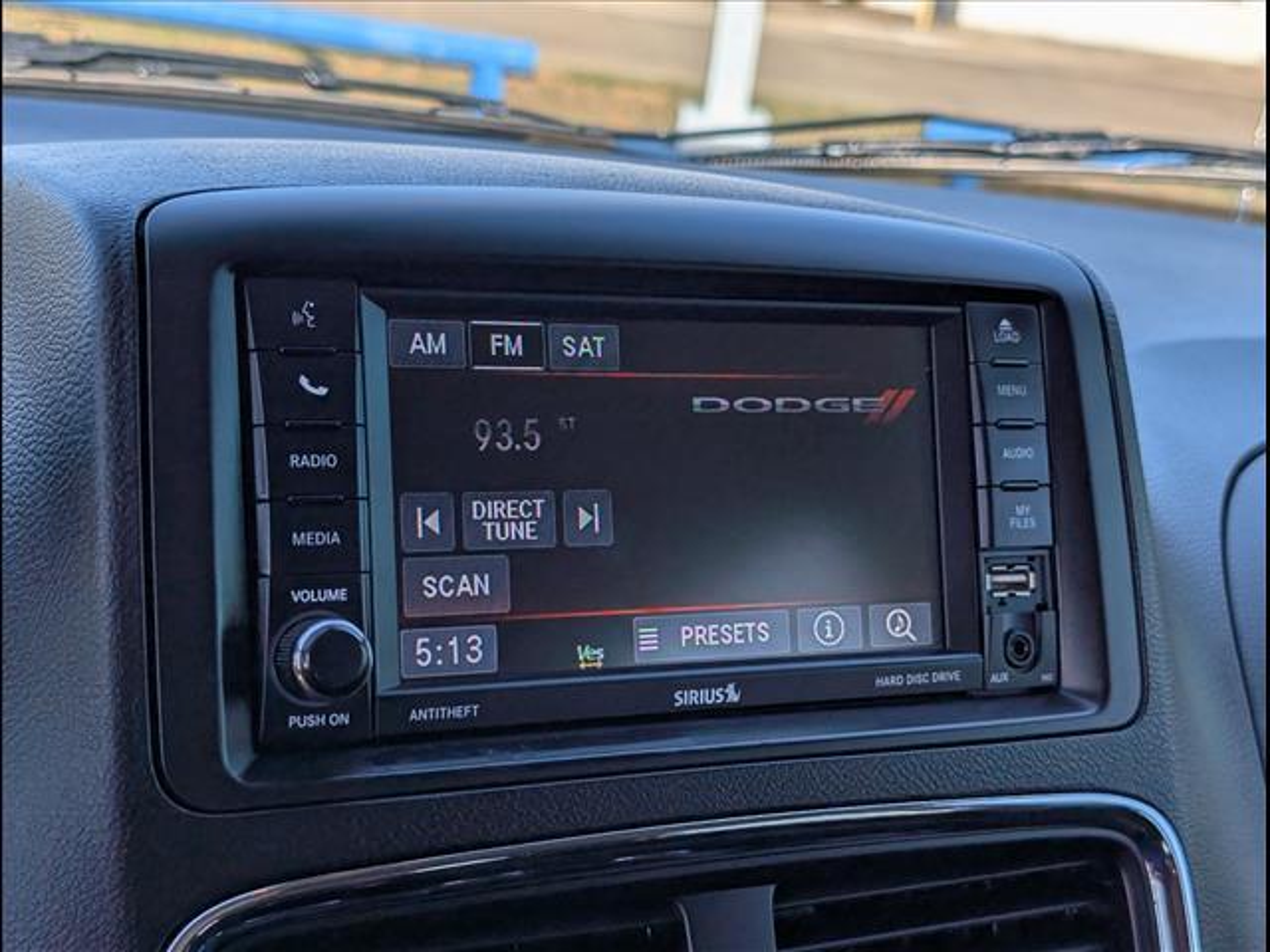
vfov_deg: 29.7
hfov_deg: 38.9
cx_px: 635
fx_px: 1798
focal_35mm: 49
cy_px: 476
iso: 18
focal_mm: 6.9
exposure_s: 1/500
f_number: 1.68
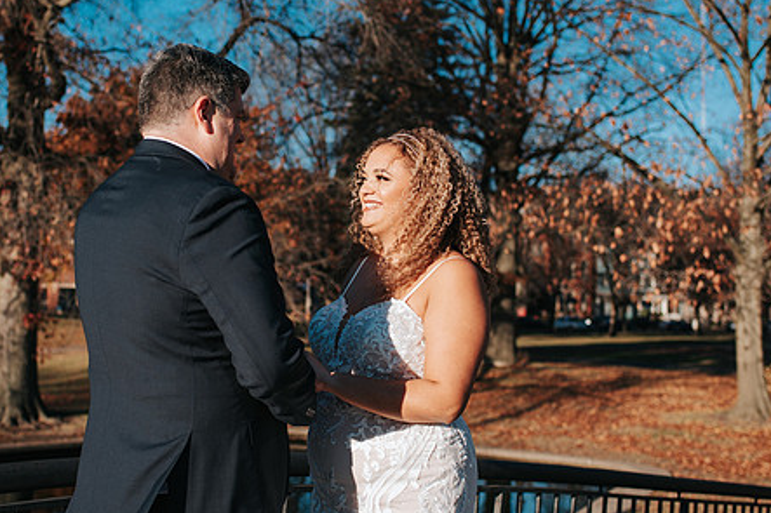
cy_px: 243
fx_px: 1092
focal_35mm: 51
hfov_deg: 38.8
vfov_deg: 26.5
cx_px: 323
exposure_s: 1/1600
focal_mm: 35
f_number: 2.8
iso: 140
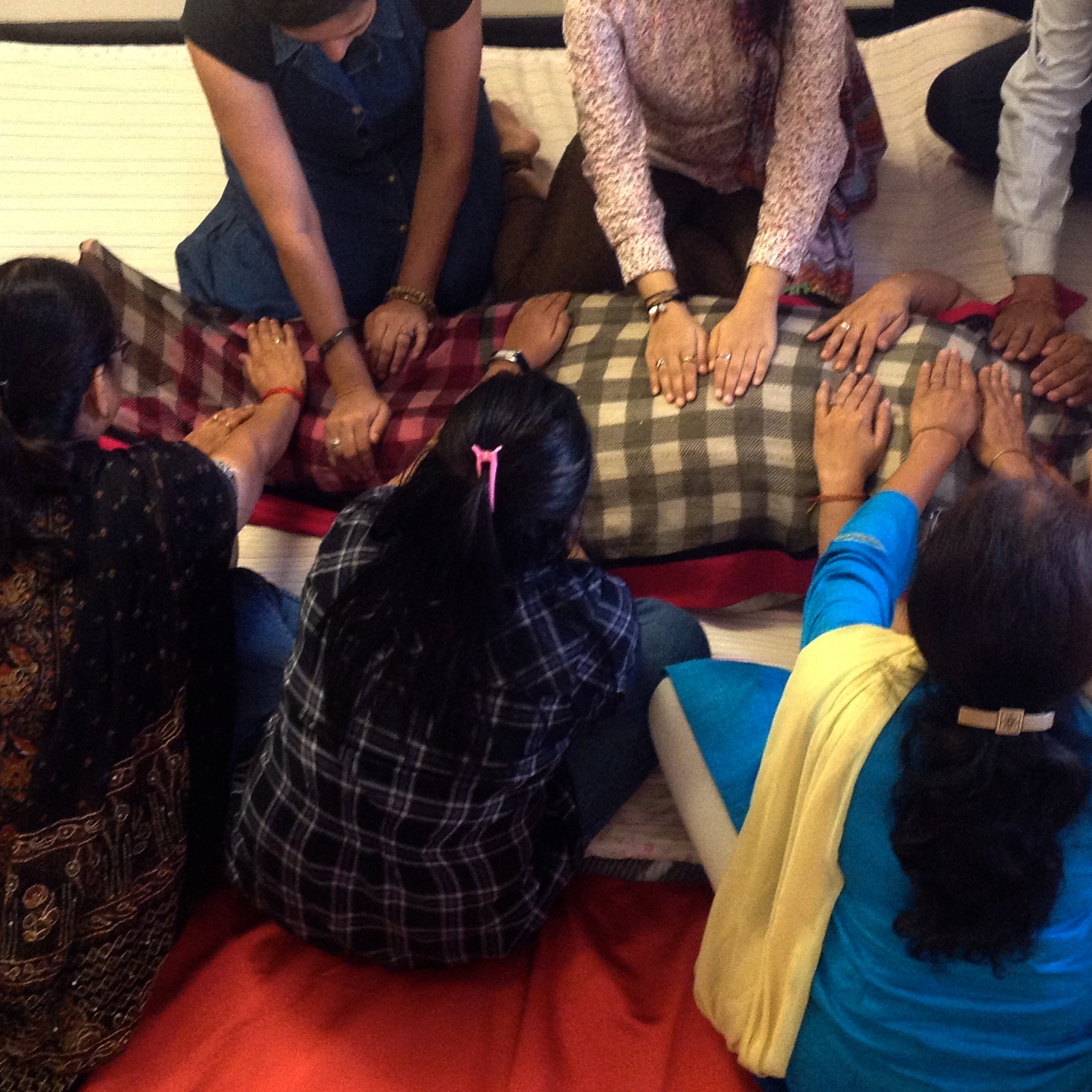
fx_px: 1999
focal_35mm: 56
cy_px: 439
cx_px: 603
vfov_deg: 30.5
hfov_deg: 30.5
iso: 250
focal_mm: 4.28
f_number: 2.4
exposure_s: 1/15
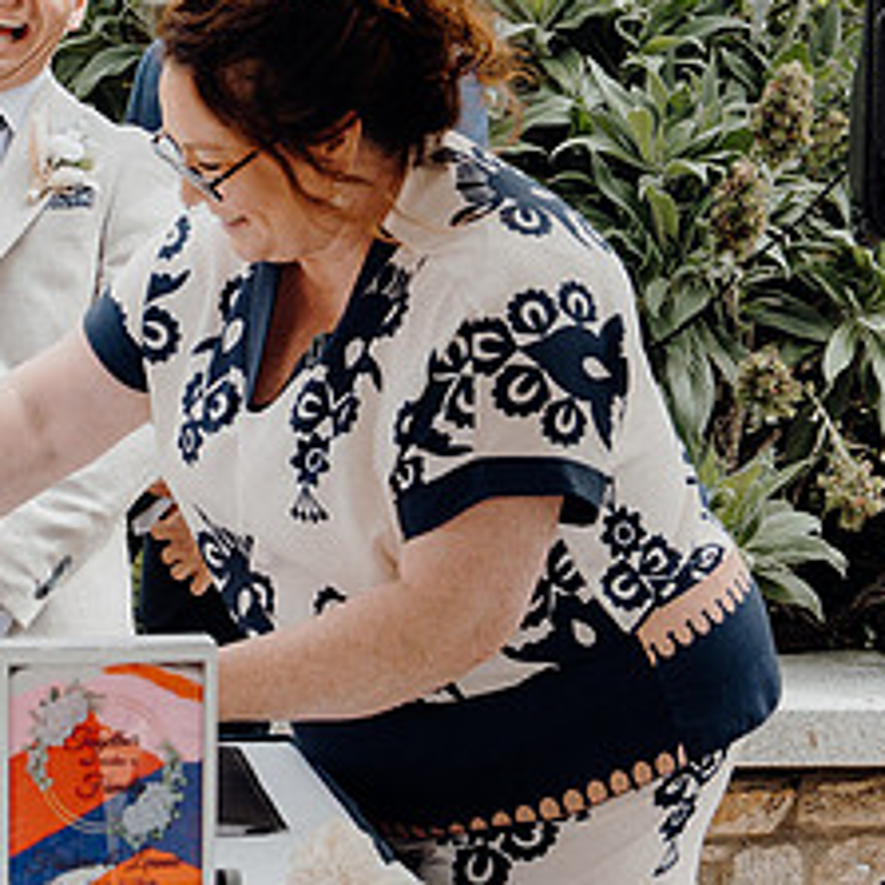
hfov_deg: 15.1
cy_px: 367
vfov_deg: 15.4
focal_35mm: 113
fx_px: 3269
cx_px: -32
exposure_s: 1/400
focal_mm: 34
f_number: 3.5
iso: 125
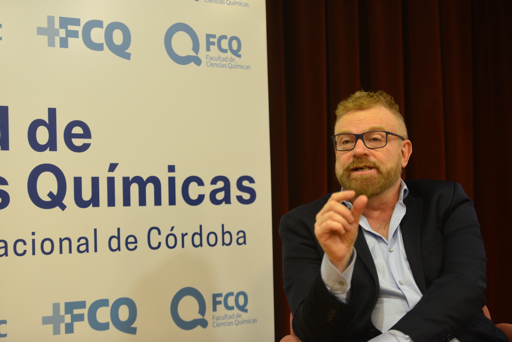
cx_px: 256
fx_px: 1138
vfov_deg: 17.1
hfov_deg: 25.4
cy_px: 171
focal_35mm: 80
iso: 1250
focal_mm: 80
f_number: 2.8
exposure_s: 1/100
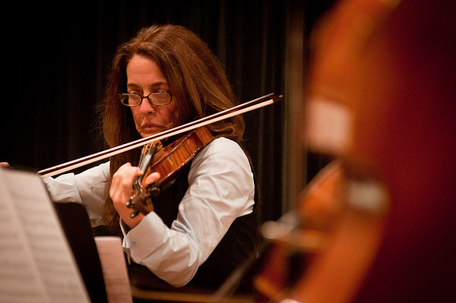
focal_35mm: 300
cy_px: 152
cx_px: 228
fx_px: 3795
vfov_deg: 4.6
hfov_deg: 6.9
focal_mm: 200
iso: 1600
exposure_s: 1/50
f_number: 3.2
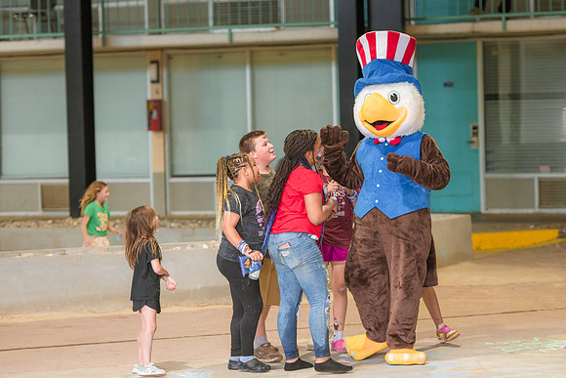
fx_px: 1961
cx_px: 311
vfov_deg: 11.0
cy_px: 189
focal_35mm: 125
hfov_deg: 16.4
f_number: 2.8
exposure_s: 1/250
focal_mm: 105
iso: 2500
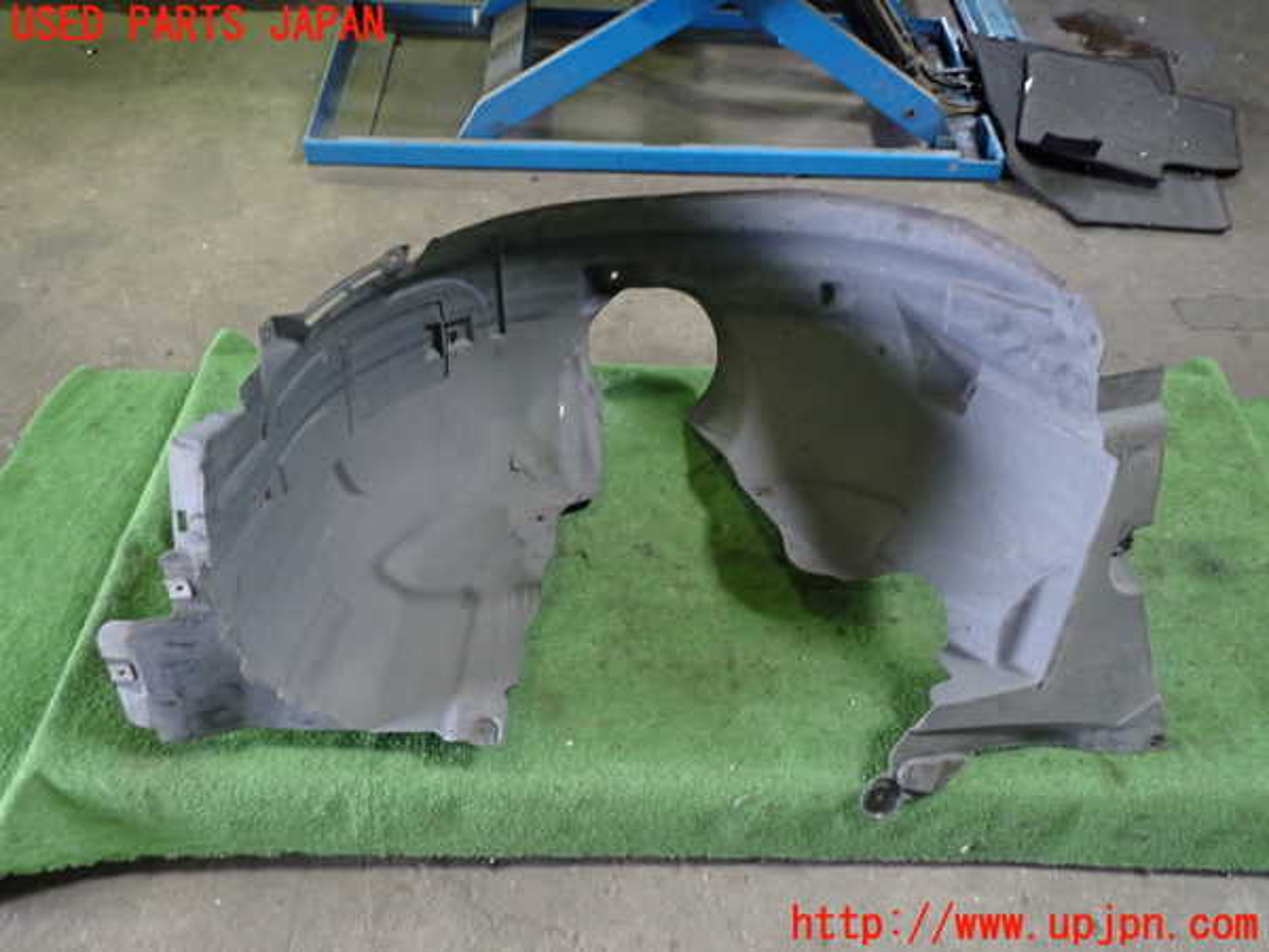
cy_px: 476
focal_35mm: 30
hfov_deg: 60.0
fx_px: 1100
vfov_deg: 46.8
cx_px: 634
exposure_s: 1/30
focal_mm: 5.4
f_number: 2.3
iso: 500
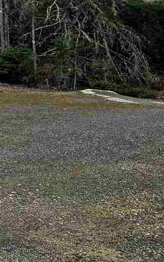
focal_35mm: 69
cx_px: -162
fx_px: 493
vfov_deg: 28.5
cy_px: 20
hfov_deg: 15.3
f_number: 1.7
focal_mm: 6.3
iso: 12
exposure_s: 1/526
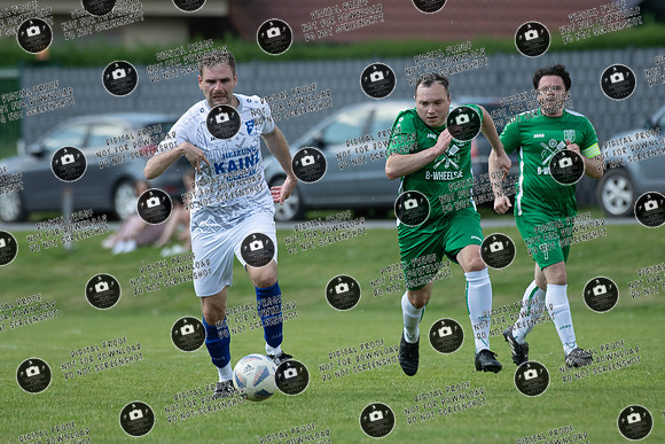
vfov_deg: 3.0
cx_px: 331
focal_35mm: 454
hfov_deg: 4.5
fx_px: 8381
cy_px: 189
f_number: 5.6
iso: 1000
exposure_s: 1/1600
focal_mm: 370
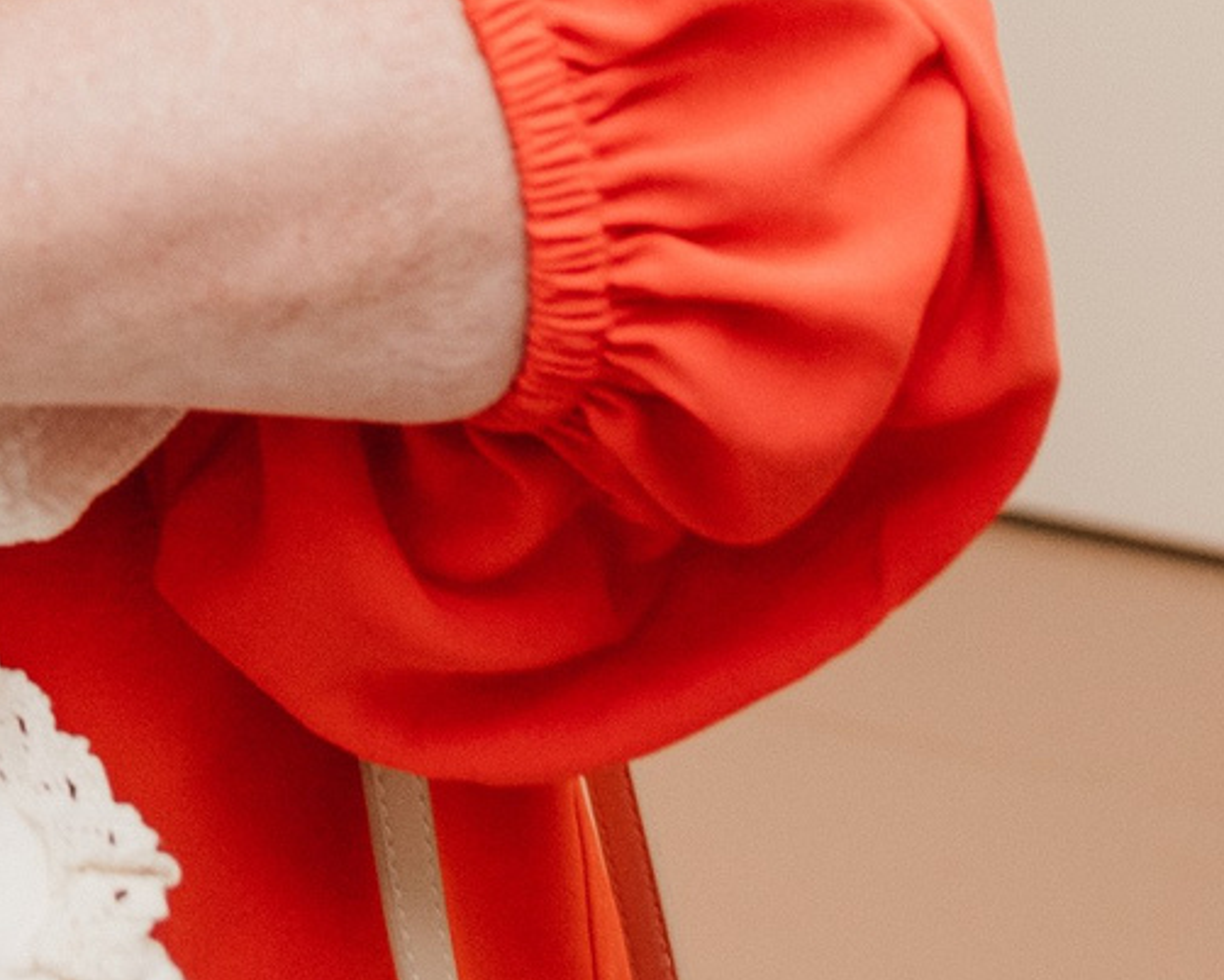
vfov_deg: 7.4
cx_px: -1214
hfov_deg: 9.0
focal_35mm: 201
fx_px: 7284
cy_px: -912
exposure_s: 1/160
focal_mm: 35
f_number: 4
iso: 400
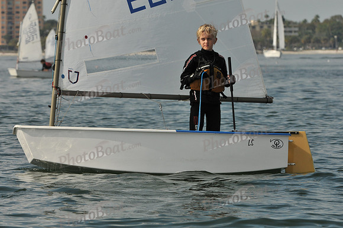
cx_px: 172
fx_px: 3425
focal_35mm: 360
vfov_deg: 3.8
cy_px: 114
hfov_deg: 5.7
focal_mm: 240
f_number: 10
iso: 200
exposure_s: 1/640
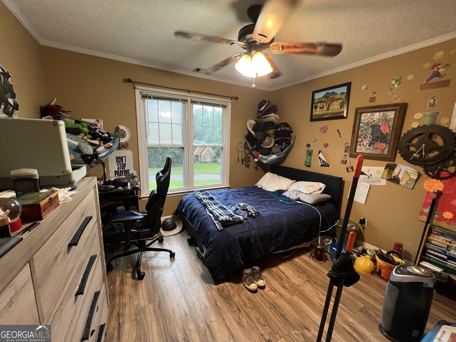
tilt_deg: -9.3
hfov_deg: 106.2
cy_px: 171
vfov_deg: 89.9
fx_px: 171
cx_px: 228
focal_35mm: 13
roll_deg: -1.6
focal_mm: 1.57
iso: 250
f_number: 1.8
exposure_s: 1/60
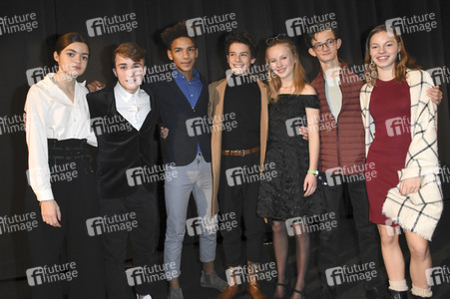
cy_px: 150
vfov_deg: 43.5
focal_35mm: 30
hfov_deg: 62.0
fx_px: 375
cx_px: 225
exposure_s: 1/125
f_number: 6.3
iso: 3200
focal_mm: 20
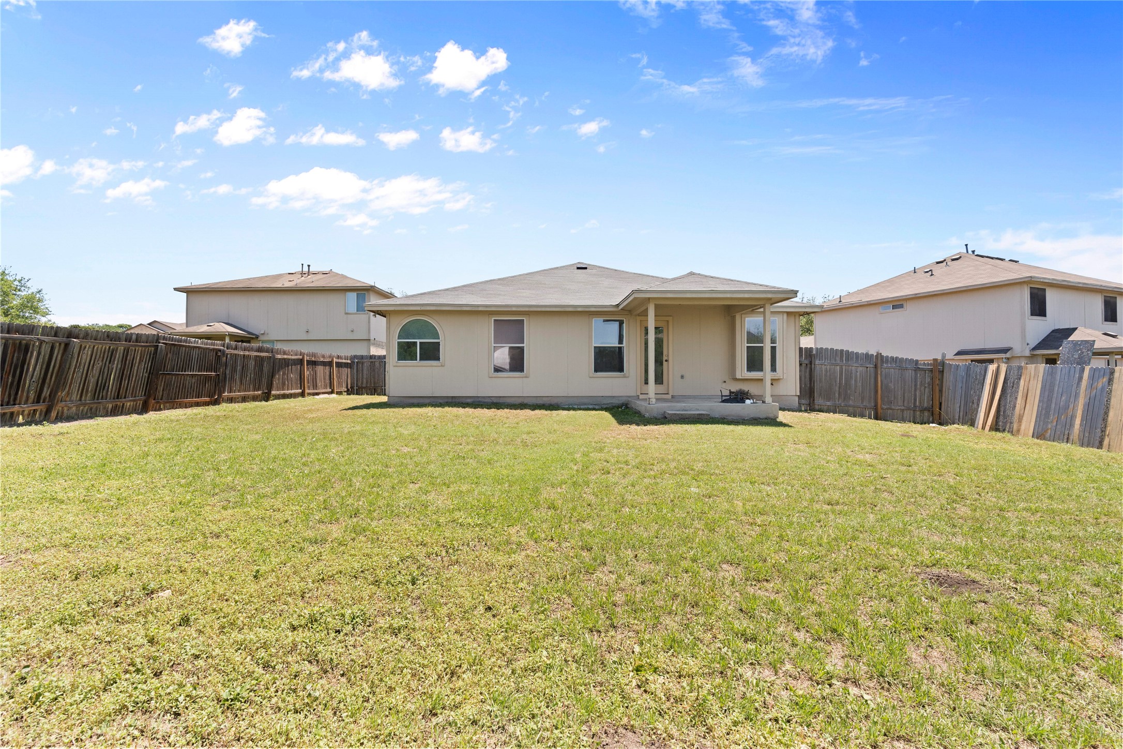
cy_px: 374
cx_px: 562
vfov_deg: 73.7
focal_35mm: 16
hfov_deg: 96.7
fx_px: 499
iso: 640
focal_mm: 16
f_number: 7.1
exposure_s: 1/400
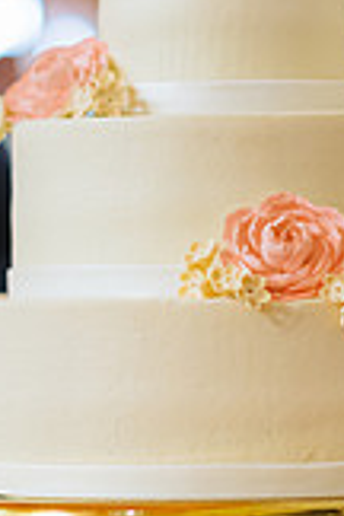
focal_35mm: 236
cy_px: 191
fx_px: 3382
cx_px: 178
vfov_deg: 8.7
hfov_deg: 5.8
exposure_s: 1/400
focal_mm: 85
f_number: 2
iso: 1600
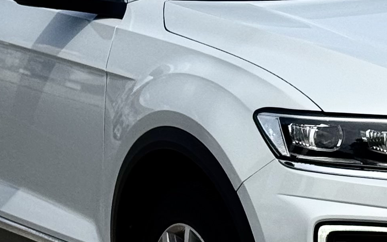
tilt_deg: -3.6
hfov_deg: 9.9
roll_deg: +1.0
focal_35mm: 211
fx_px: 2226
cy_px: 64
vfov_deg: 6.2
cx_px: 349
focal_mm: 6.76
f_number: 1.78
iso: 64
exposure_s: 1/9009
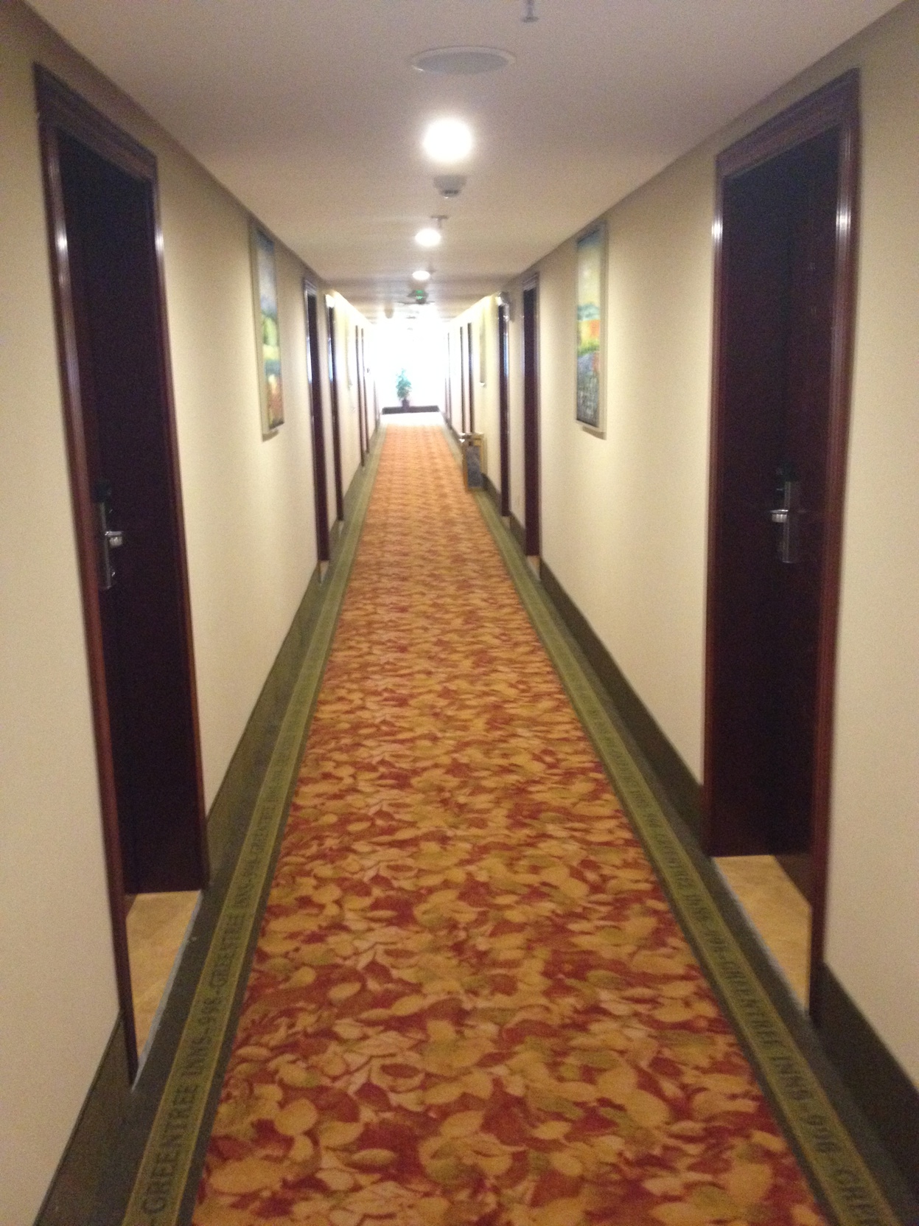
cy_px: 613
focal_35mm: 35
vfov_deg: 52.6
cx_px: 460
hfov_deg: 40.7
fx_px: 1239
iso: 400
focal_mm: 4.28
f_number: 2.4
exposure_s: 1/15
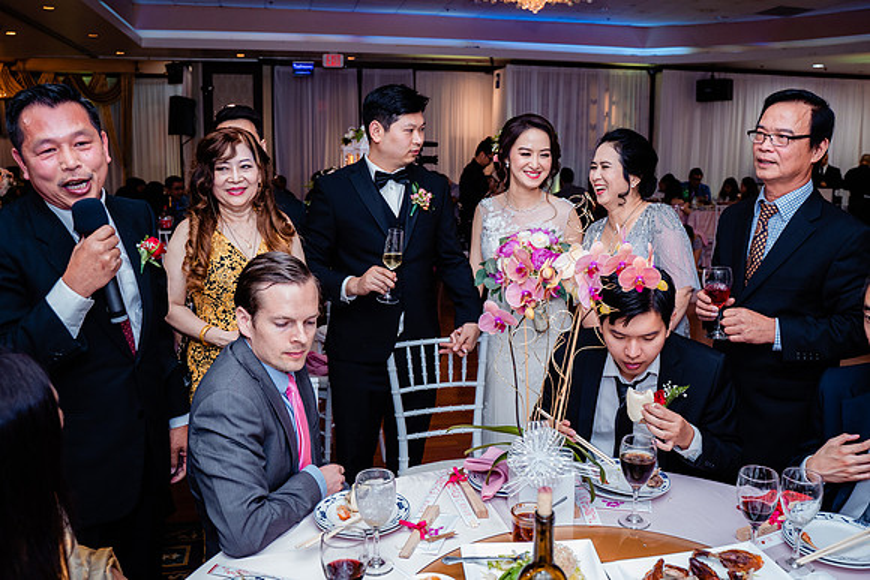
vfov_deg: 43.5
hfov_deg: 61.7
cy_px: 268
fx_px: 728
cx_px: 456
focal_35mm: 30
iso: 1600
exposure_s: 1/200
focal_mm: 28
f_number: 4
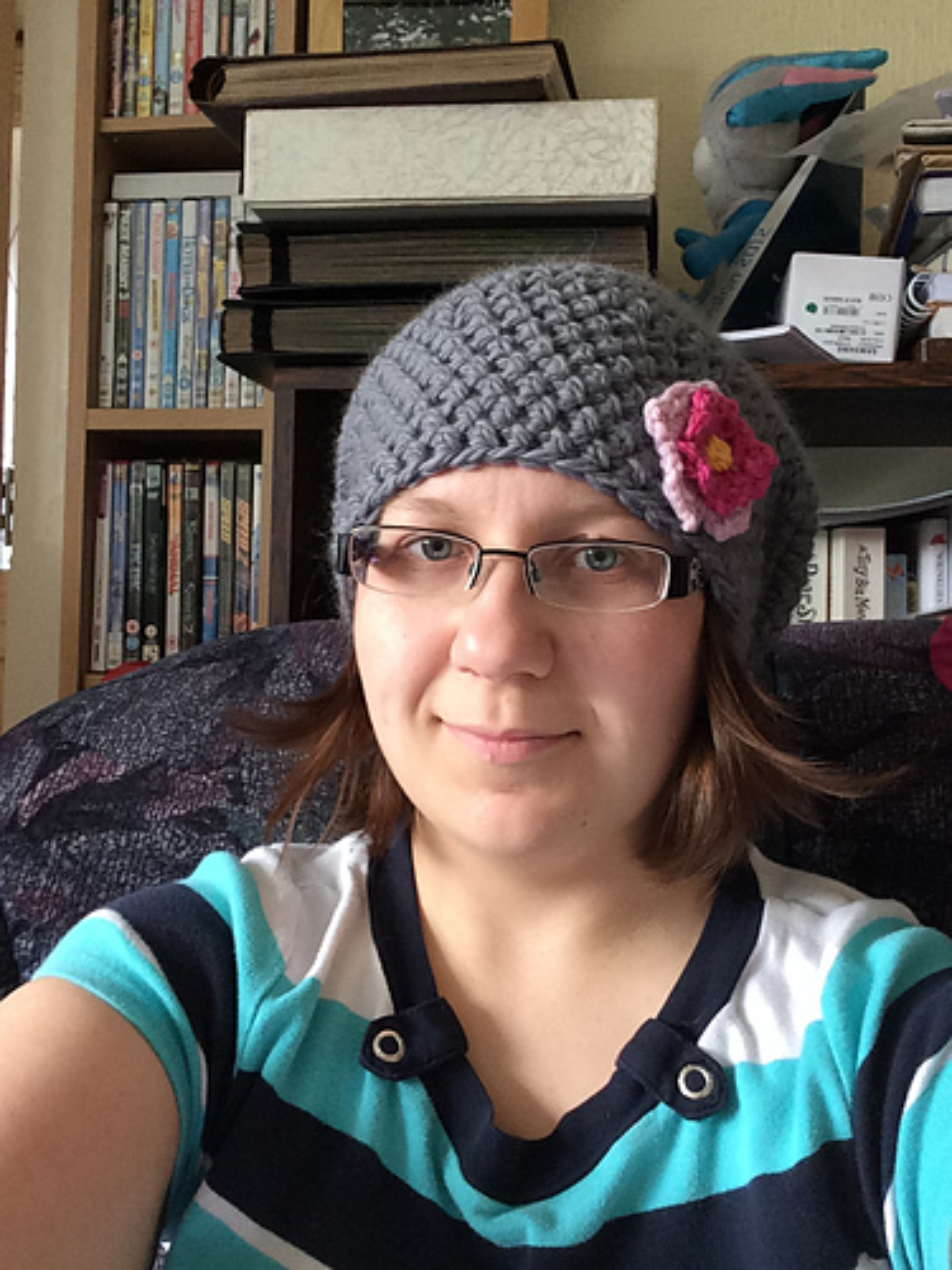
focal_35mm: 31
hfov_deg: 45.4
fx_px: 1137
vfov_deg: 58.4
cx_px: 476
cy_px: 635
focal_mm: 2.15
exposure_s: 1/30
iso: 160
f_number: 2.4
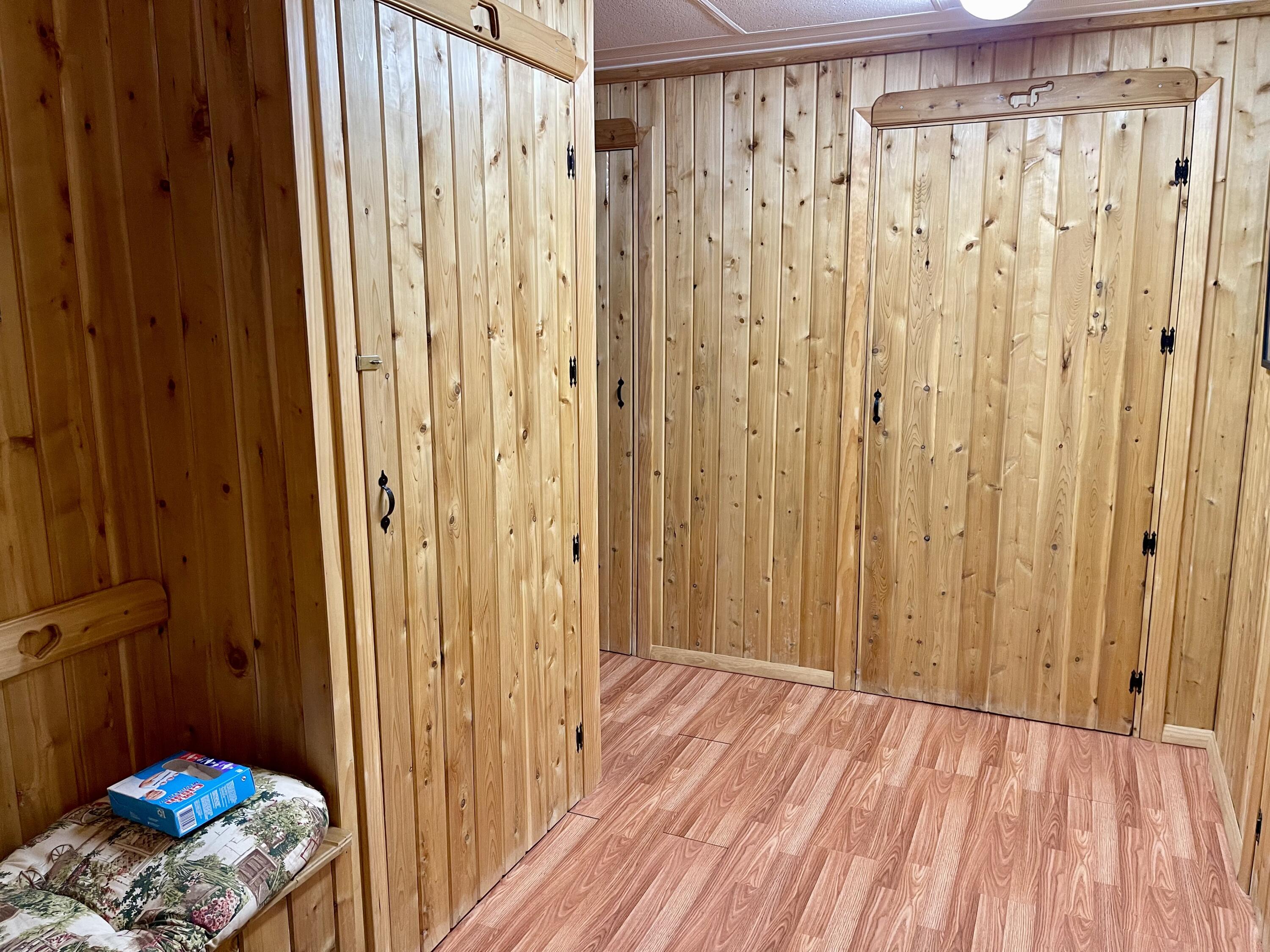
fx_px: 917
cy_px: 476
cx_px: 635
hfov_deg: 69.4
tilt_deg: -9.9
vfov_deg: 54.9
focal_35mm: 25
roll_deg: -0.1
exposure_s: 1/60
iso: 160
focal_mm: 5.1
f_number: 1.6
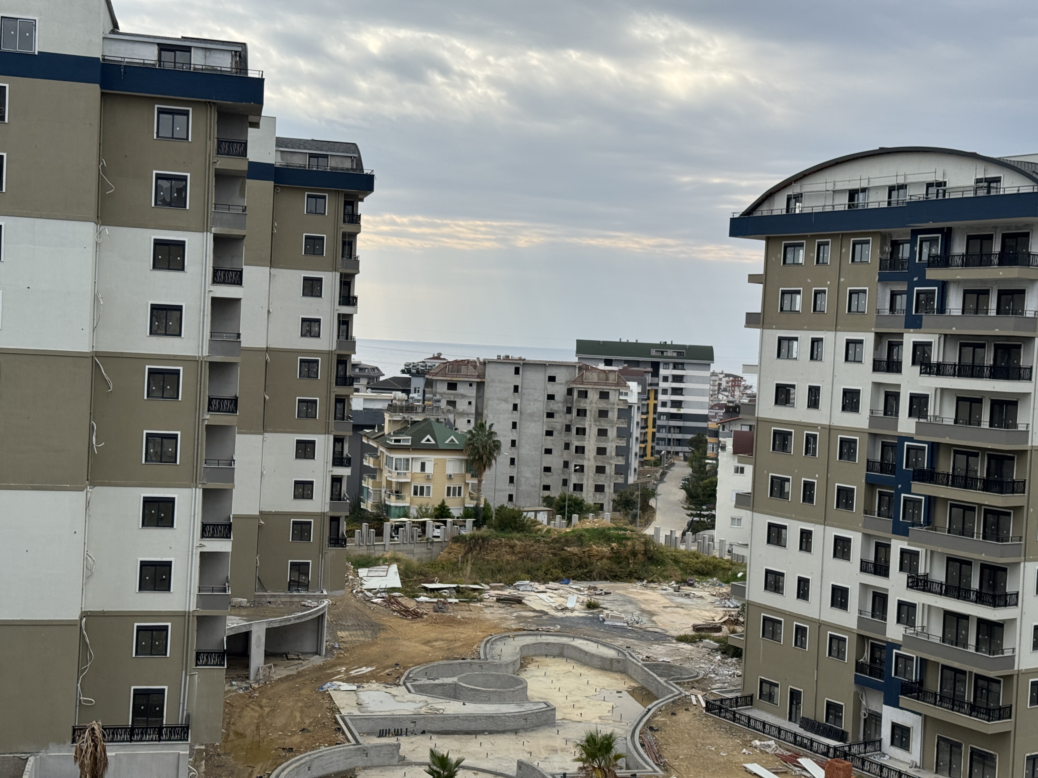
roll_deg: -2.0
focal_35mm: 48
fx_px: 1439
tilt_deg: -0.7
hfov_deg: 39.7
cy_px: 389
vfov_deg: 30.3
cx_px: 519
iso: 64
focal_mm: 6.76
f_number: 1.78
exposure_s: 1/3610
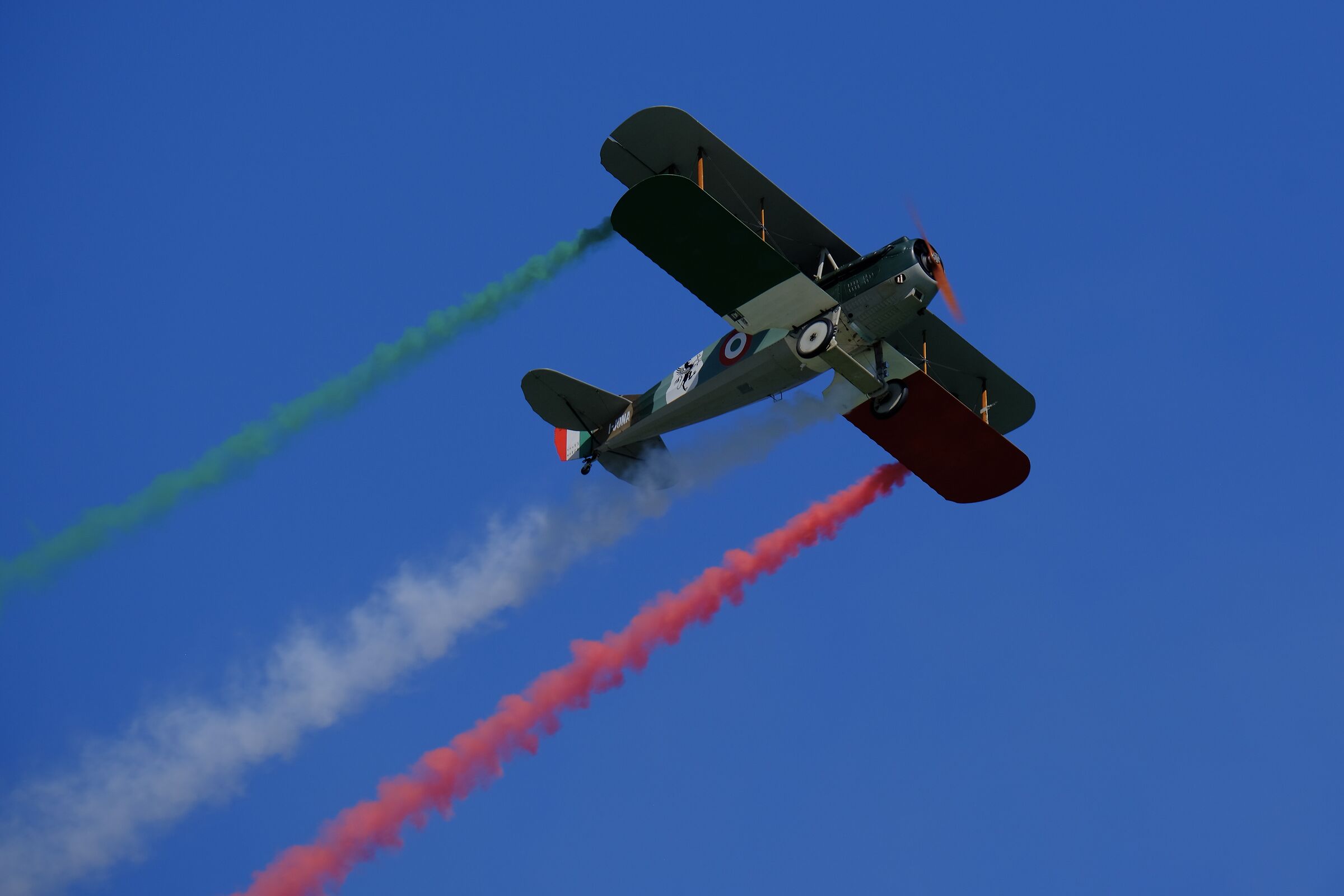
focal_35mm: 300
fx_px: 11199
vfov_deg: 4.6
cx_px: 672
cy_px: 448
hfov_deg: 6.9
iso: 160
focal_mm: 200
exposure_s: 1/750
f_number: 8
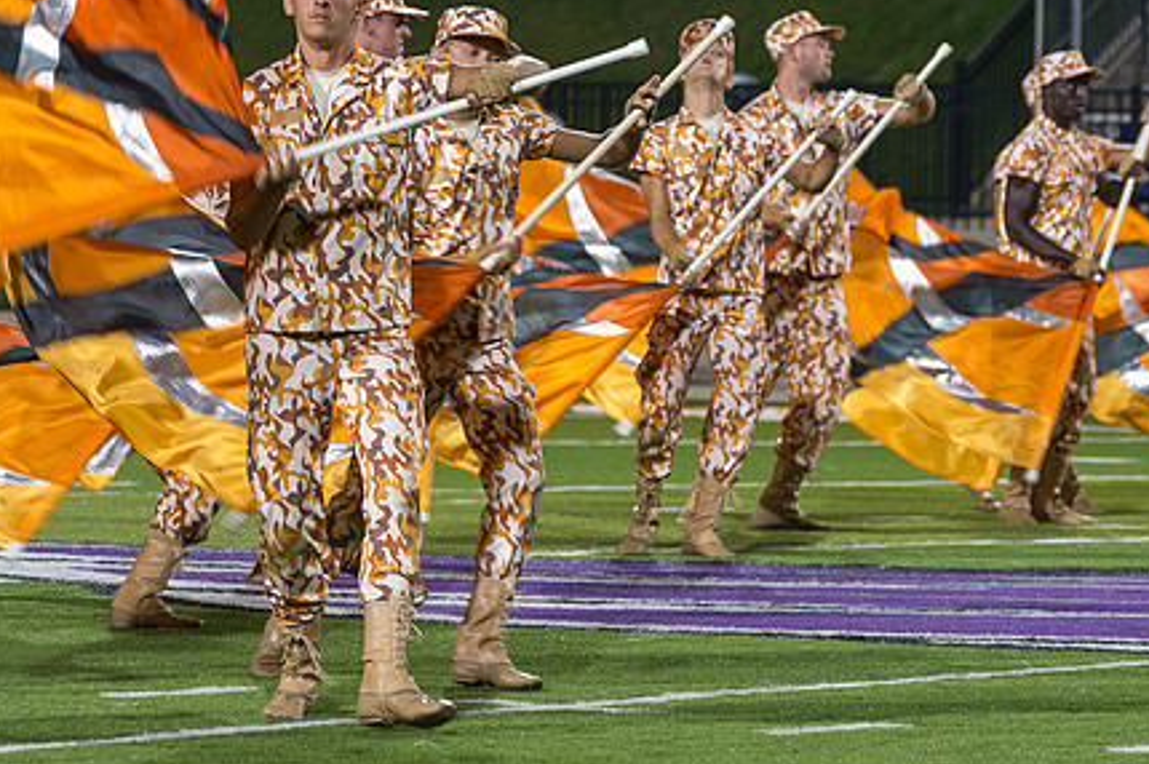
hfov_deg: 6.7
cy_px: 205
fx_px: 9759
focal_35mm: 306
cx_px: 304
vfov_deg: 4.5
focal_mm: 145
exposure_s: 1/160
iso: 1400
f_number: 4.8
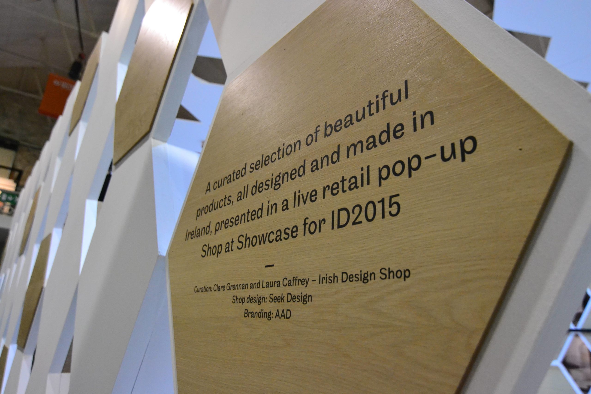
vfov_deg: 53.1
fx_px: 394
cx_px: 296
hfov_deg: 73.7
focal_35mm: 24
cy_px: 197
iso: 3200
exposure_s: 1/250
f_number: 4.5
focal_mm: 16
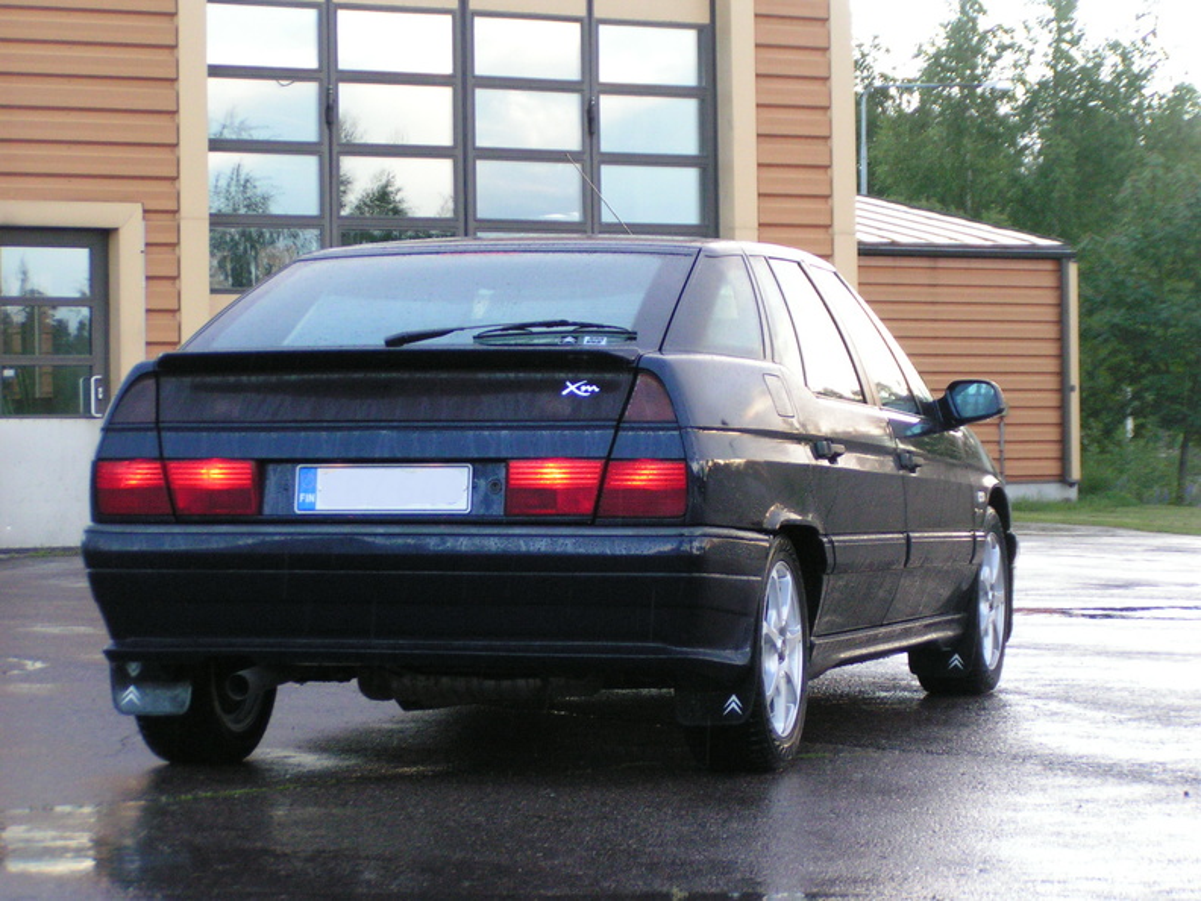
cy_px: 450
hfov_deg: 17.3
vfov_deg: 13.0
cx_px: 600
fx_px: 3955
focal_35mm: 114
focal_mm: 17.4
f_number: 3.5
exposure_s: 1/100
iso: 200
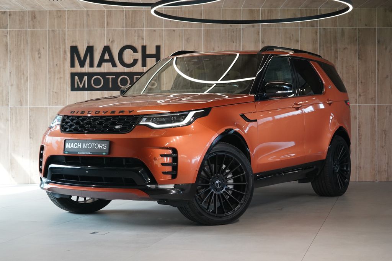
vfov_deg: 20.9
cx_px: 196
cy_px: 130
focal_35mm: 65
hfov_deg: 31.0
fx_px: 708
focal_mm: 65
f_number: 5.6
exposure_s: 1/160
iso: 3200
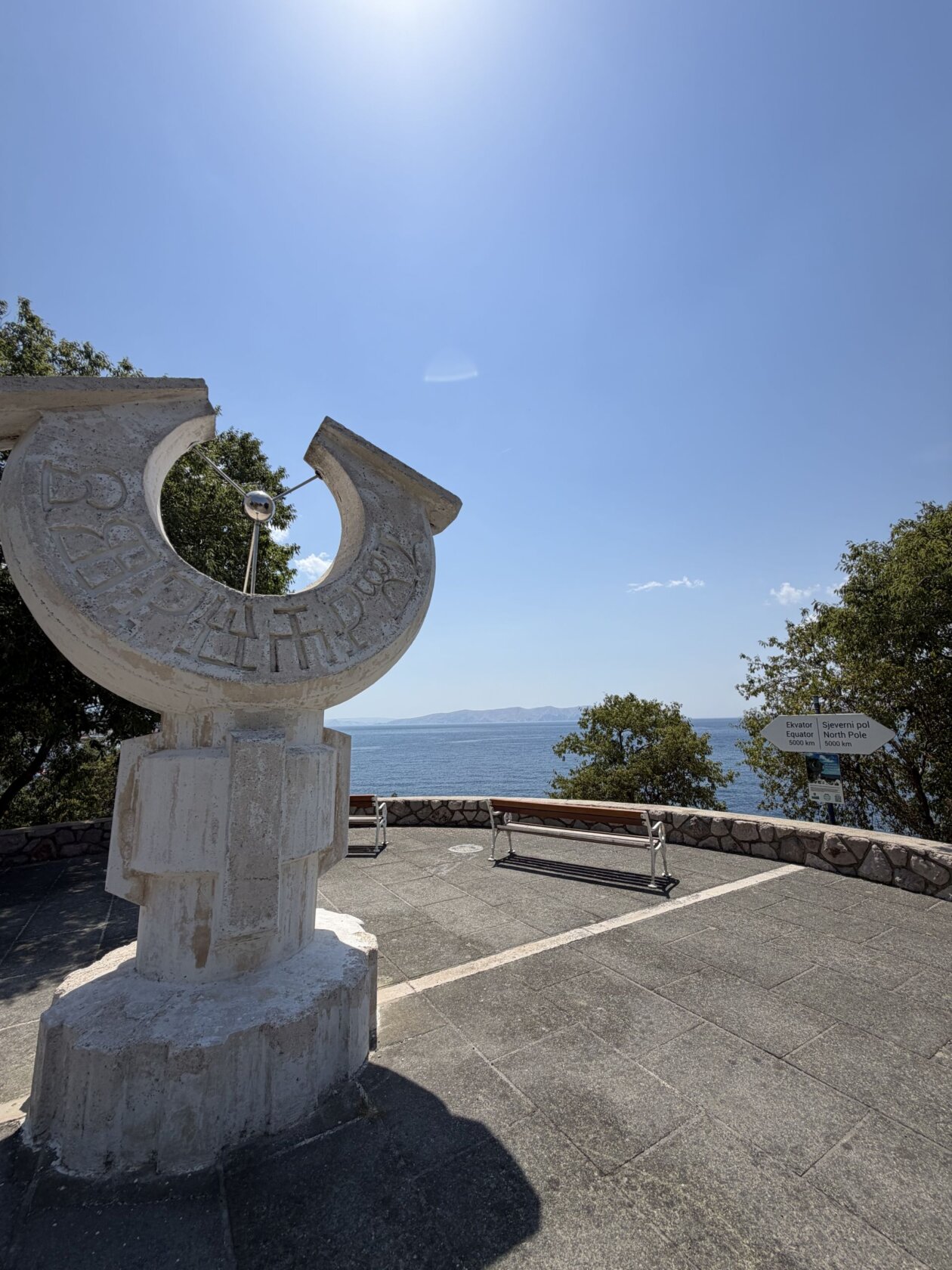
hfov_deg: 85.7
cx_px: 476
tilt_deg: +10.5
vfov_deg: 102.1
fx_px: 513
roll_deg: +1.0
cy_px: 635
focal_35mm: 14
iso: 20
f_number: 2.2
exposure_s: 1/1087
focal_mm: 2.22
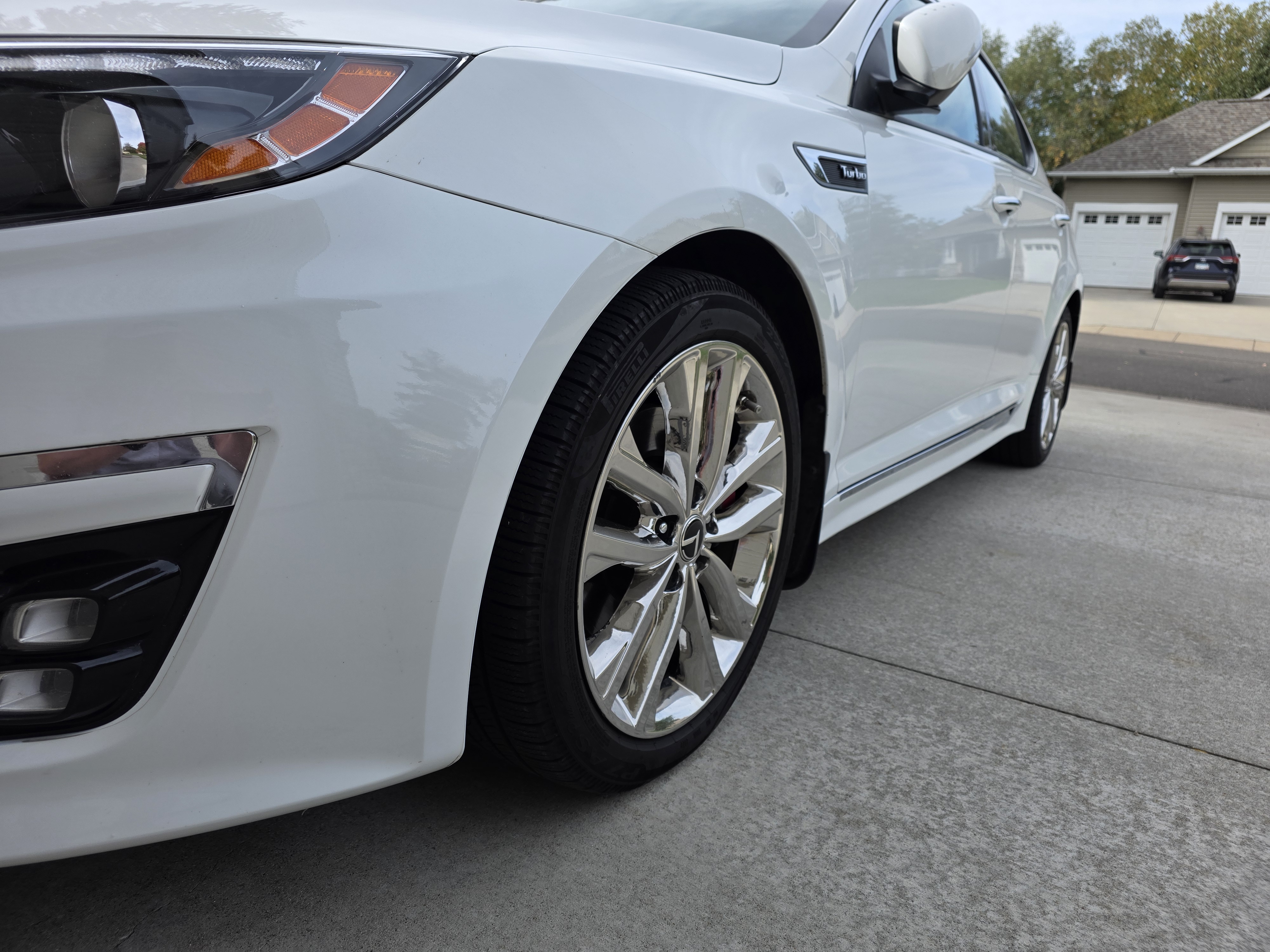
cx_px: 635
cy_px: 476
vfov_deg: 58.9
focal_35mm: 23
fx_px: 844
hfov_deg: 73.9
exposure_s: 1/2961
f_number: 1.7
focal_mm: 6.3
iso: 80
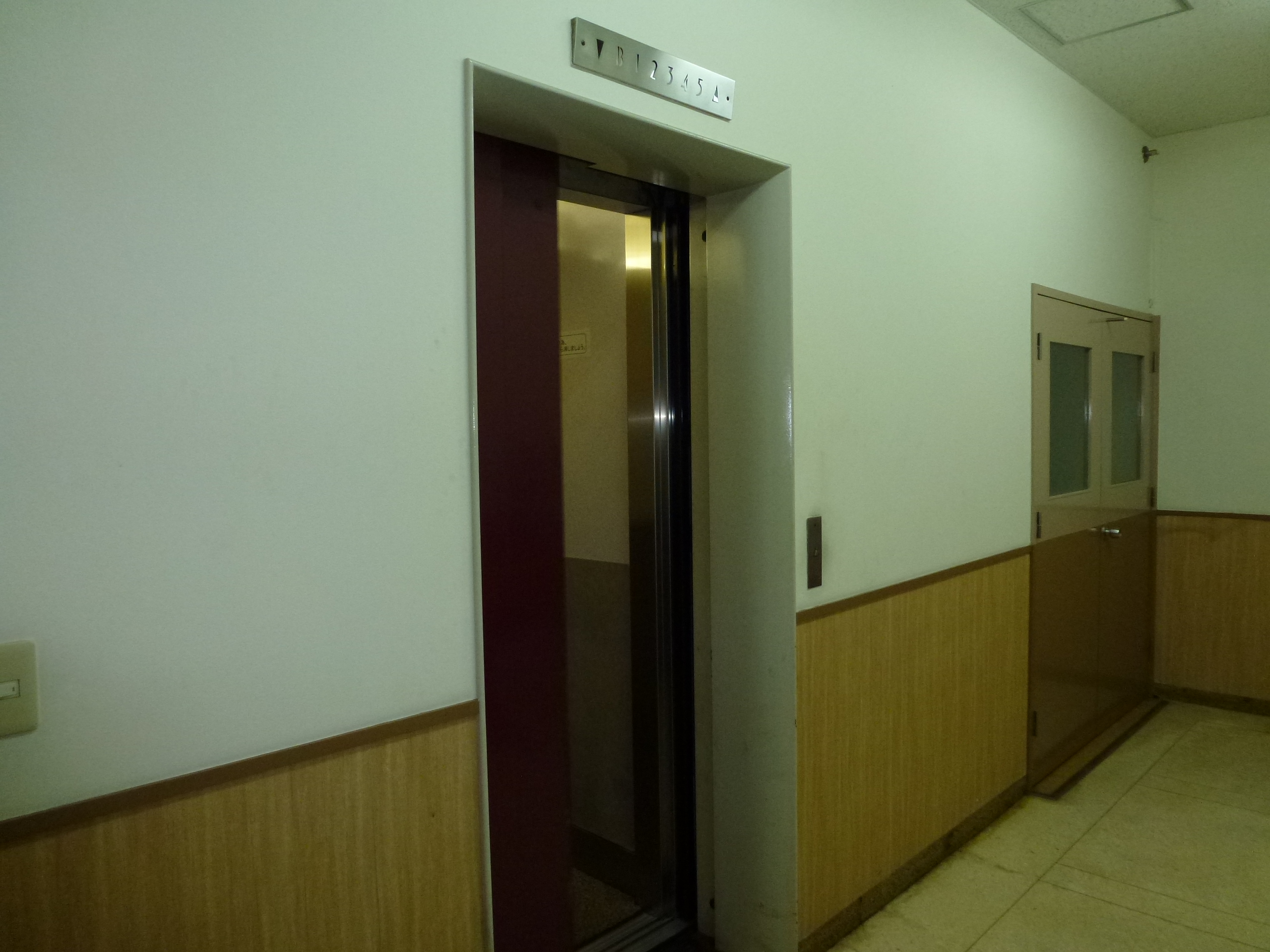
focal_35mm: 24
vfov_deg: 56.8
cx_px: 635
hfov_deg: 71.6
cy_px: 476
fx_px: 881
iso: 320
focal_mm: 4.3
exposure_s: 1/60
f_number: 3.3
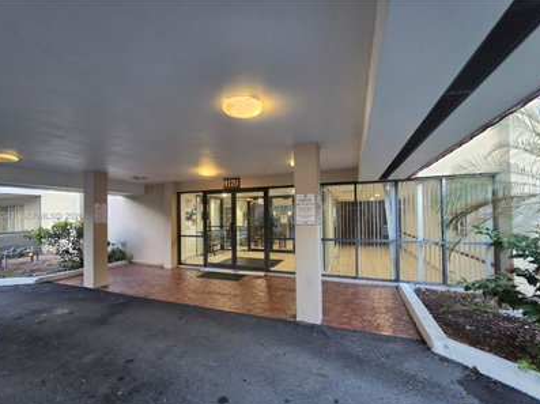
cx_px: 260
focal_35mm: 14
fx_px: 218
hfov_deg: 102.1
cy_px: 216
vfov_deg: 85.5
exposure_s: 1/61
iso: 200
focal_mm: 2.2
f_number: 1.9
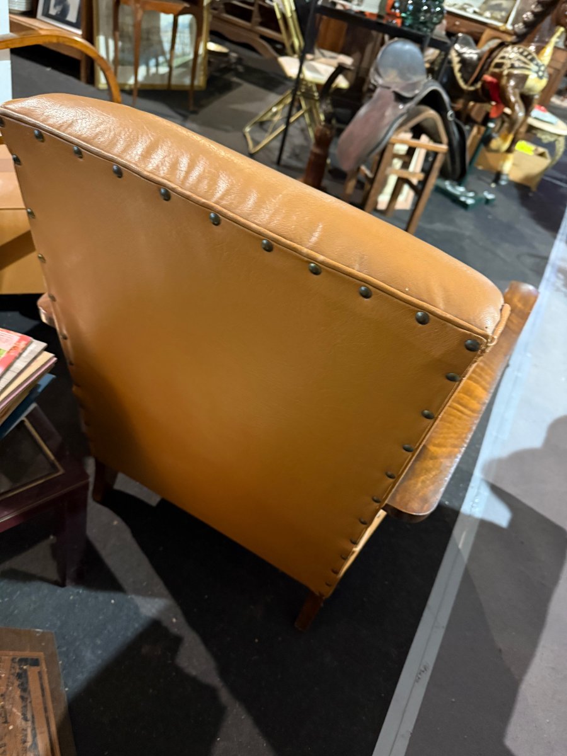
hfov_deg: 56.8
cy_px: 378
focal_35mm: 24
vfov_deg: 71.6
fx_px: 524
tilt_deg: -37.9
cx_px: 284
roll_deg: -16.0
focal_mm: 6.76
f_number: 1.78
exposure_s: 1/33
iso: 1000
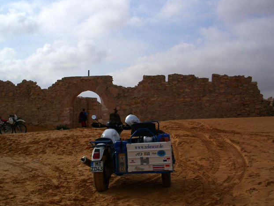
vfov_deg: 32.2
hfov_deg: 41.9
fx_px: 356
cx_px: 113
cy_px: 95
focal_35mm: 45
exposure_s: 1/2000
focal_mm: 5.8
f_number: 4.3
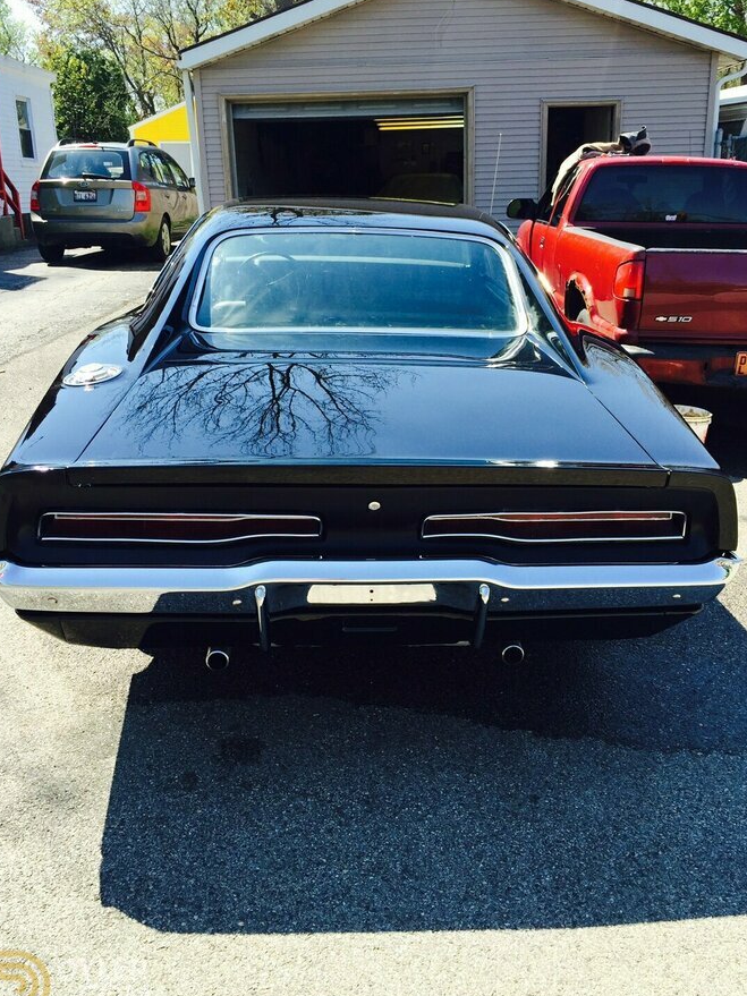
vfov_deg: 55.3
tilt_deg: -17.7
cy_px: 462
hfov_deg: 42.9
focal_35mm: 33
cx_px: 392
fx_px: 950
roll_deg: +0.7
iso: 32
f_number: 2.2
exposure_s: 1/648
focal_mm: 4.15
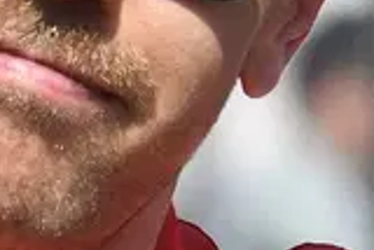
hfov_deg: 1.1
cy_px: 154
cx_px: 259
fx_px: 19255
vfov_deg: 0.7
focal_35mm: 1852
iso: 800
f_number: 5.6
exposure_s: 1/4000
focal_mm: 165
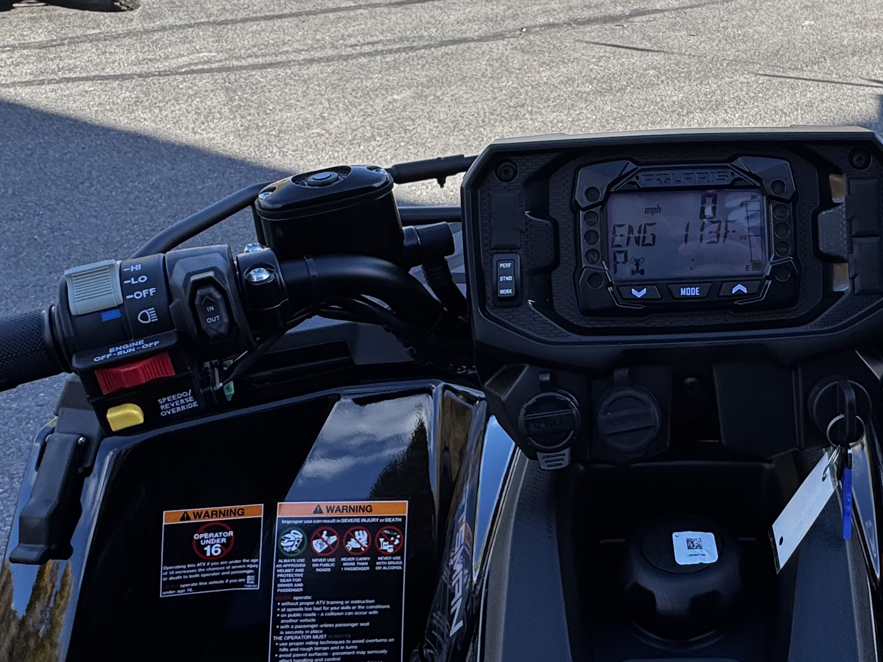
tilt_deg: -27.3
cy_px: 218
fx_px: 842
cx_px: 675
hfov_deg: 52.6
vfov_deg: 42.3
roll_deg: -0.3
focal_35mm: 33
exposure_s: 1/423
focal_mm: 2.22
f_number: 2.2
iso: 40
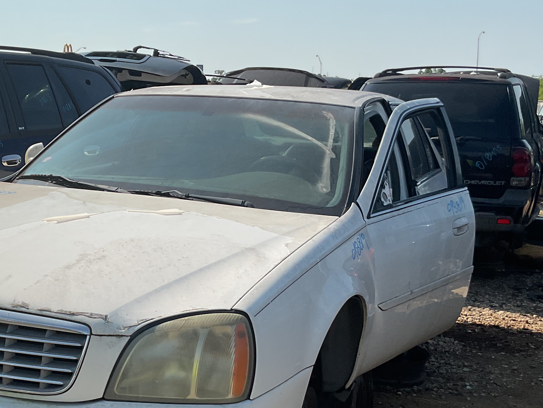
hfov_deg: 35.6
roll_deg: -1.3
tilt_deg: -12.6
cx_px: 162
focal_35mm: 53
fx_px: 831
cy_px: 297
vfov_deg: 27.2
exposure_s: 1/3125
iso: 16
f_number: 1.8
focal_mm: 3
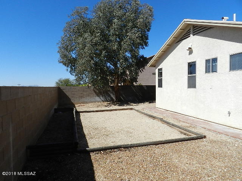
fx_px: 161
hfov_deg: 73.9
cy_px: 90
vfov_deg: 58.9
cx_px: 121
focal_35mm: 23
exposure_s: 1/800
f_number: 5
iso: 160
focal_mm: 4
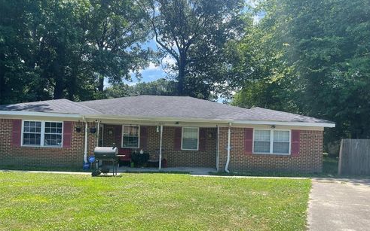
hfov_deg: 68.4
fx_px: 272
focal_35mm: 27
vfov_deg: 45.9
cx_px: 187
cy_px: 135
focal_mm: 5.1
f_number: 1.6
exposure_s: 1/1475
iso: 32
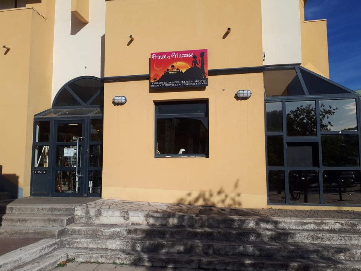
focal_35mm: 27
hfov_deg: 65.3
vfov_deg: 51.4
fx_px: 282
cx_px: 180
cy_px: 136
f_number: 1.9
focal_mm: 3.6
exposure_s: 1/3058
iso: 40
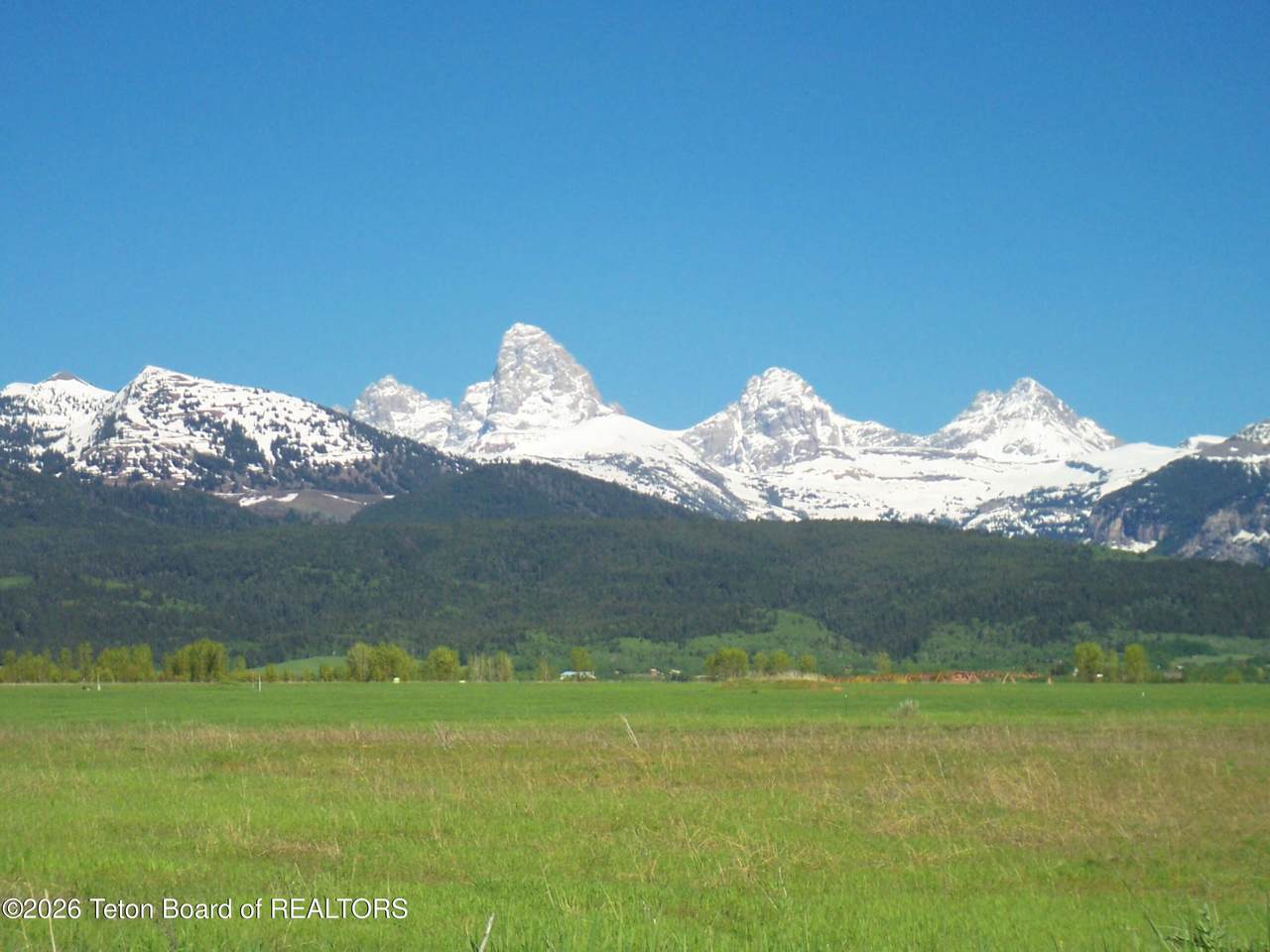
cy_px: 476
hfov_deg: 16.8
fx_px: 4293
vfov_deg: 12.7
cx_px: 635
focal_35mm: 117
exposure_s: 1/800
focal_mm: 19.2
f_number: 4.4
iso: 64
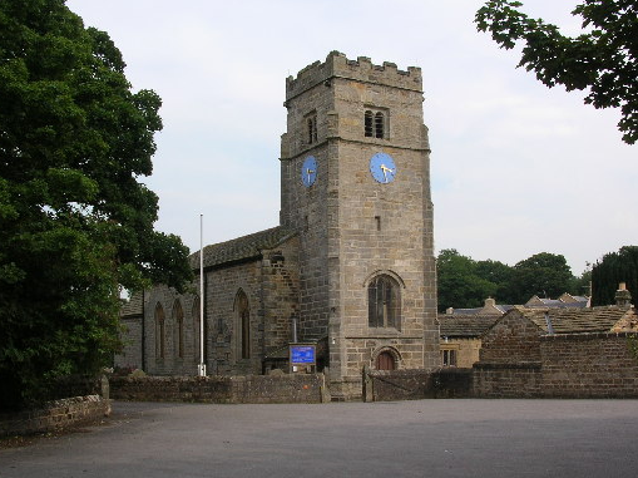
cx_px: 343
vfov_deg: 32.8
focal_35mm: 44
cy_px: 268
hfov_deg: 42.9
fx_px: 810
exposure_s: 1/215
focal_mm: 5.8
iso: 50
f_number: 5.6
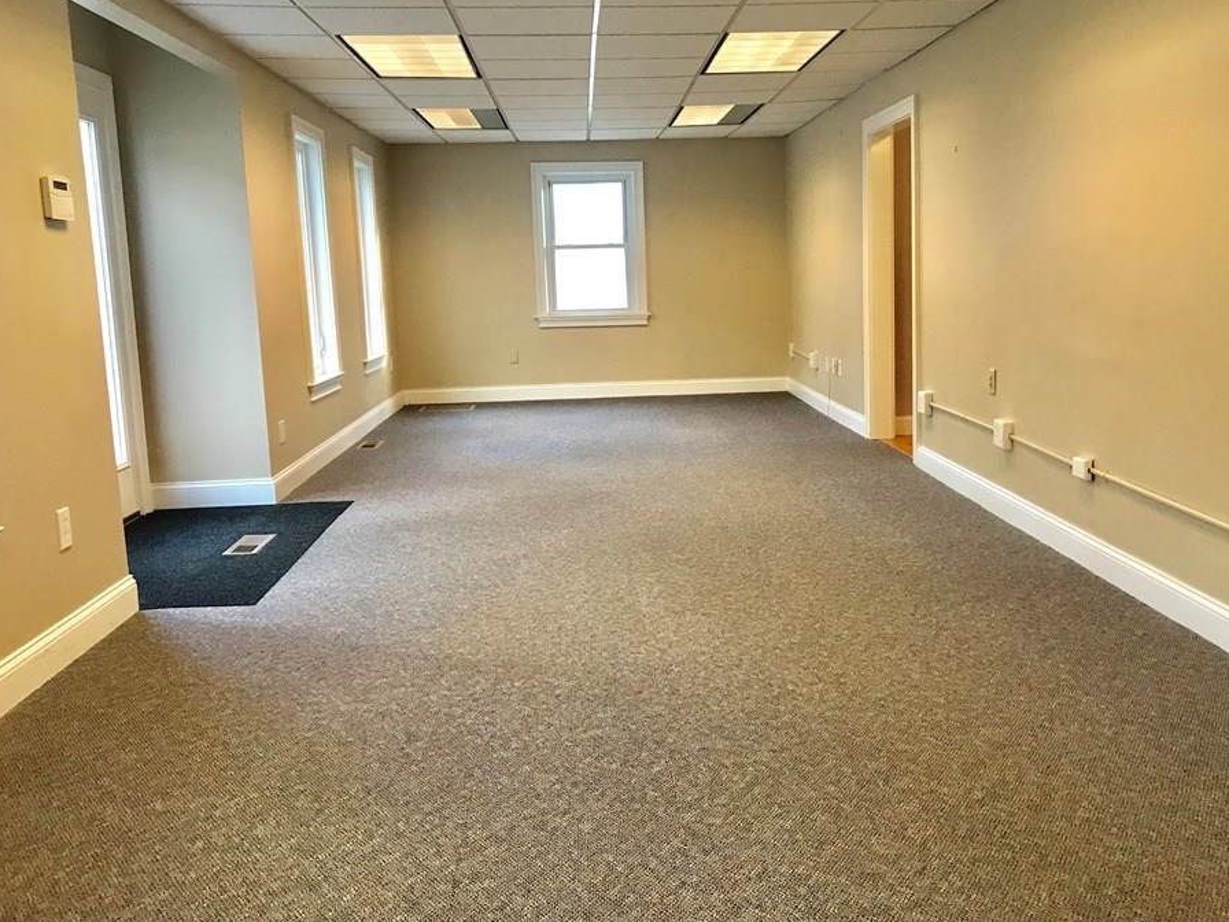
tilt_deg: -8.0
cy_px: 435
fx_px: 1136
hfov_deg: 56.7
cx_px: 673
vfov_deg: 44.1
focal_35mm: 32
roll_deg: +1.7
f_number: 1.8
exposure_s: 1/30
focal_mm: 3.99
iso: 40
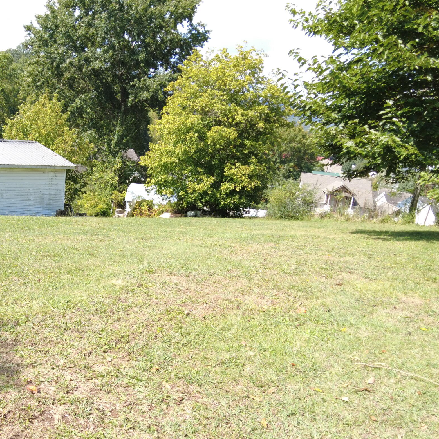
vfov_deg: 47.4
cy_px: 305
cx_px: 123
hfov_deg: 47.1
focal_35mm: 34
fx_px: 488
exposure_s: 1/400
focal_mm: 4.4
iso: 100
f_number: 1.8
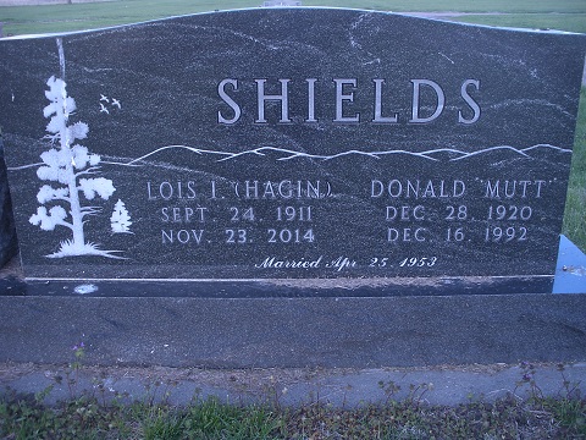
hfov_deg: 51.4
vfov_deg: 39.7
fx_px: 609
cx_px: 293
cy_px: 220
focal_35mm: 36
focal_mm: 6.3
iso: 64
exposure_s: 1/29.8
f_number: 3.5
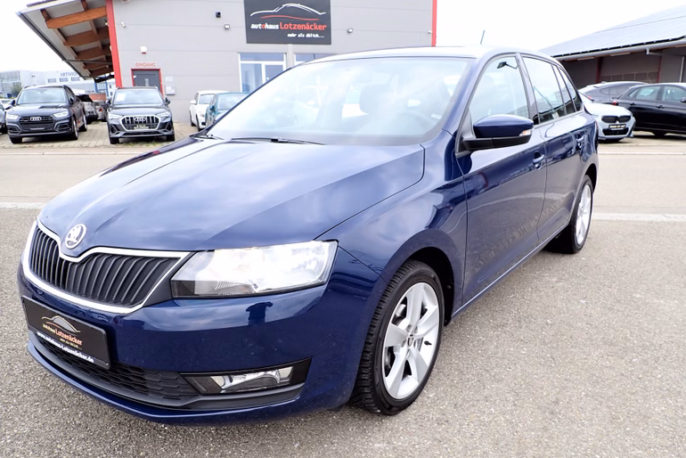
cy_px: 254
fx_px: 515
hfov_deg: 67.3
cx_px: 331
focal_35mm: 27
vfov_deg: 47.9
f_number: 2.8
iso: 100
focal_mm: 4.5
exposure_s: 1/200
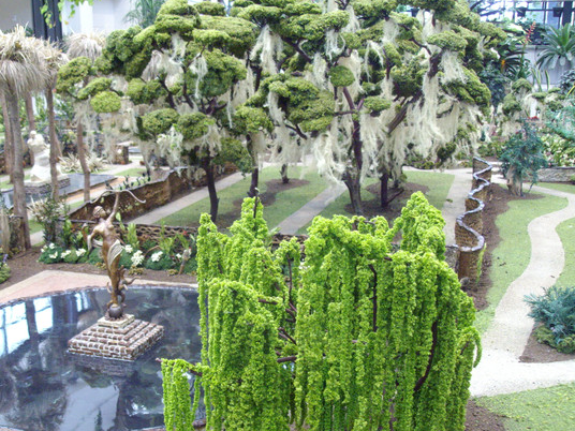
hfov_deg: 43.7
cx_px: 240
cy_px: 252
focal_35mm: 43
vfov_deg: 33.5
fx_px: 714
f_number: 2.7
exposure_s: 1/60
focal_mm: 6
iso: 320
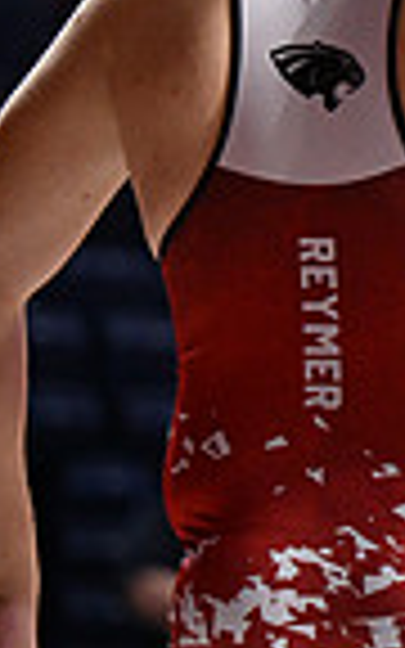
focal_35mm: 472
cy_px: 169
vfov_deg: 4.5
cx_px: 1138
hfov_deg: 2.7
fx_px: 8336
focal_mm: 115
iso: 3200
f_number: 2.8
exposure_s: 1/1000
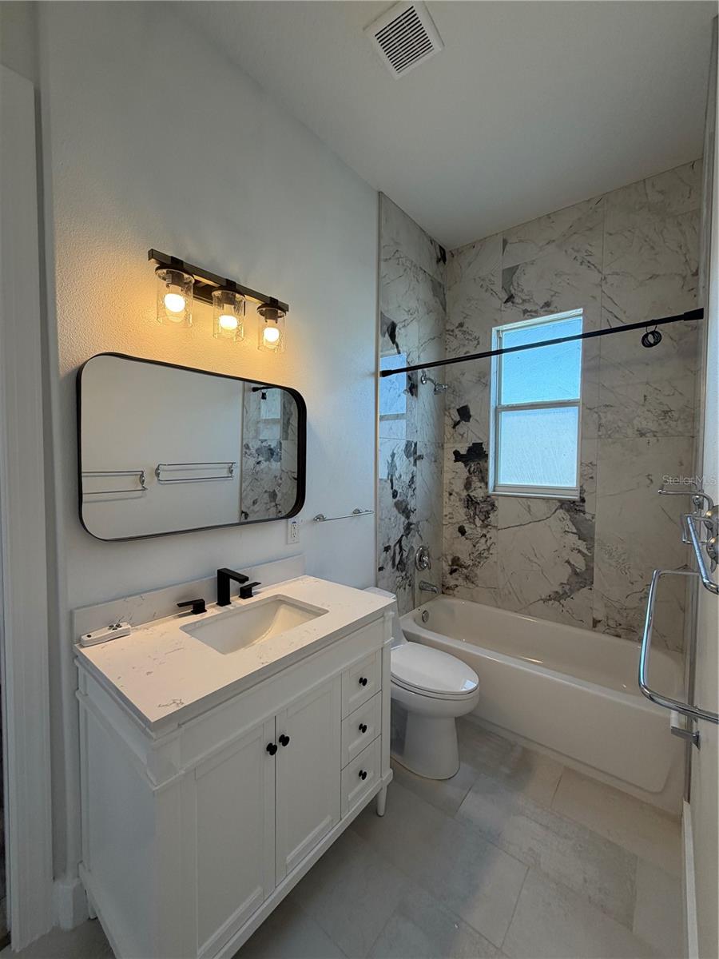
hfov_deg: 85.7
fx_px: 388
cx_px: 360
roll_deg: -0.5
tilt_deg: -2.9
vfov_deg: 102.1
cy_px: 480
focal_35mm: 14
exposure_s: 1/120
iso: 125
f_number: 2.2
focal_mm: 2.22
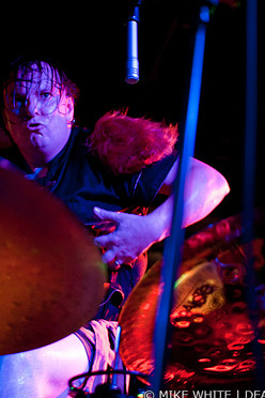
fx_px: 773
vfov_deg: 28.8
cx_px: 71
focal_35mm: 70
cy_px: 198
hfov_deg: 19.3
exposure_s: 1/125
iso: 1250
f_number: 1.8
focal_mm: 30
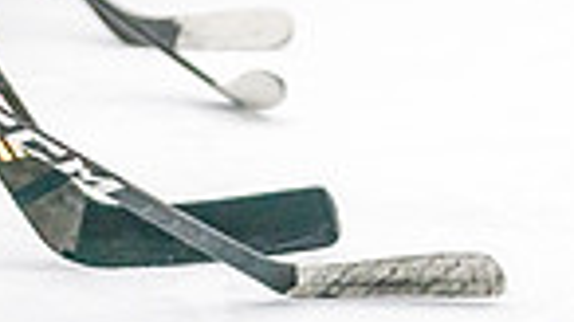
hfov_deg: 4.9
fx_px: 6649
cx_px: -240
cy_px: -336
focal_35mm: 437
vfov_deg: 2.8
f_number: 2.8
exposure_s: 1/1250
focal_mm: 105
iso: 3200
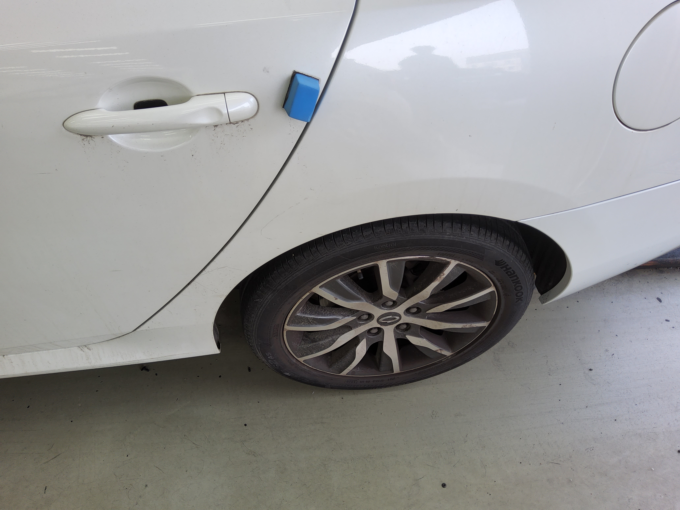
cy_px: 255
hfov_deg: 69.4
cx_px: 340
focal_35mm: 25
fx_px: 491
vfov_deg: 54.9
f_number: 2
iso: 32
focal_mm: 3.08
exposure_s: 1/123
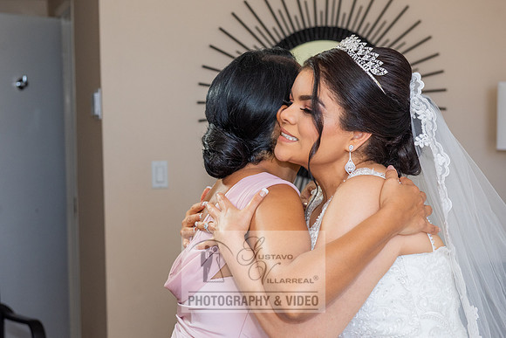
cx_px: 178
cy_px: 151
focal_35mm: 80
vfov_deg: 17.1
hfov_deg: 25.4
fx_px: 1119
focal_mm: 60
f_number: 5.6
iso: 640
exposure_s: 1/125
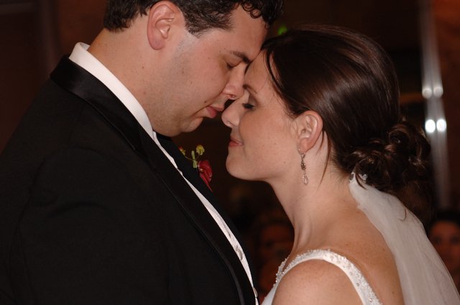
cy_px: 152
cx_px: 230
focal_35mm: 180
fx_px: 2297
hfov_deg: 11.4
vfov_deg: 7.6
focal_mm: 120
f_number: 5.6
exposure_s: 1/40
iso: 400
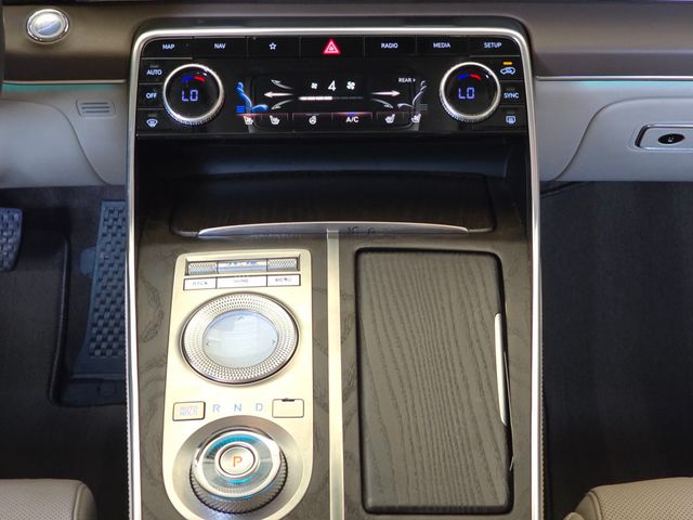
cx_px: 346
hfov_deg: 28.2
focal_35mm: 69
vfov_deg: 21.3
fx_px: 1381
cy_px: 260
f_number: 2.4
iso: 400
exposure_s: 1/30
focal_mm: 7.9
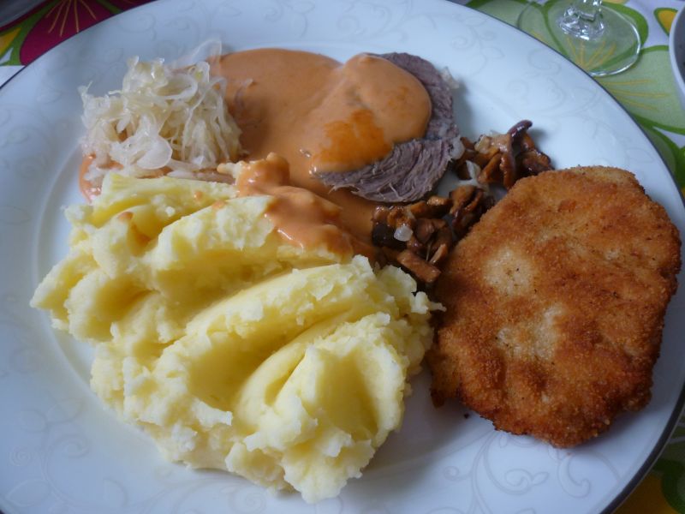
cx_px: 342
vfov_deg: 42.9
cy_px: 257
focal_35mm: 33
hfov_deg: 55.4
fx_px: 653
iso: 160
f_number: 2.8
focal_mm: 5.5
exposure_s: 1/80
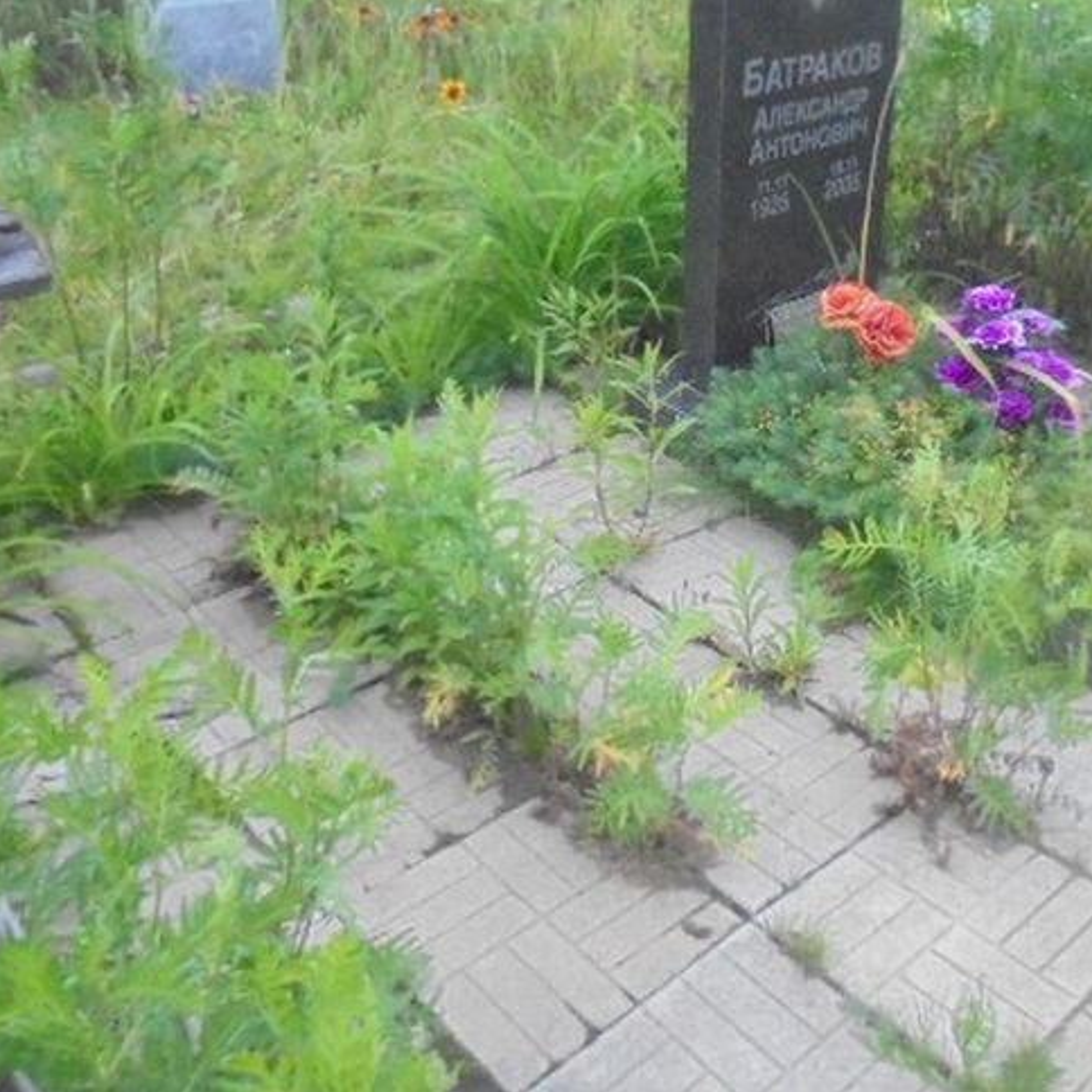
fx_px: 1356
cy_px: 420
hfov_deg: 42.9
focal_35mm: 38
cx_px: 772
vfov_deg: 43.6
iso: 800
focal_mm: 4.6
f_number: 3.5
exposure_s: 1/80
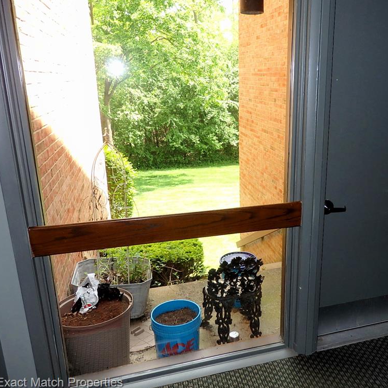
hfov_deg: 53.0
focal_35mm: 30
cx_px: 257
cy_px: 194
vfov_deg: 54.0
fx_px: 380
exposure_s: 1/160
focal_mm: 4.5
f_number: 3
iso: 125
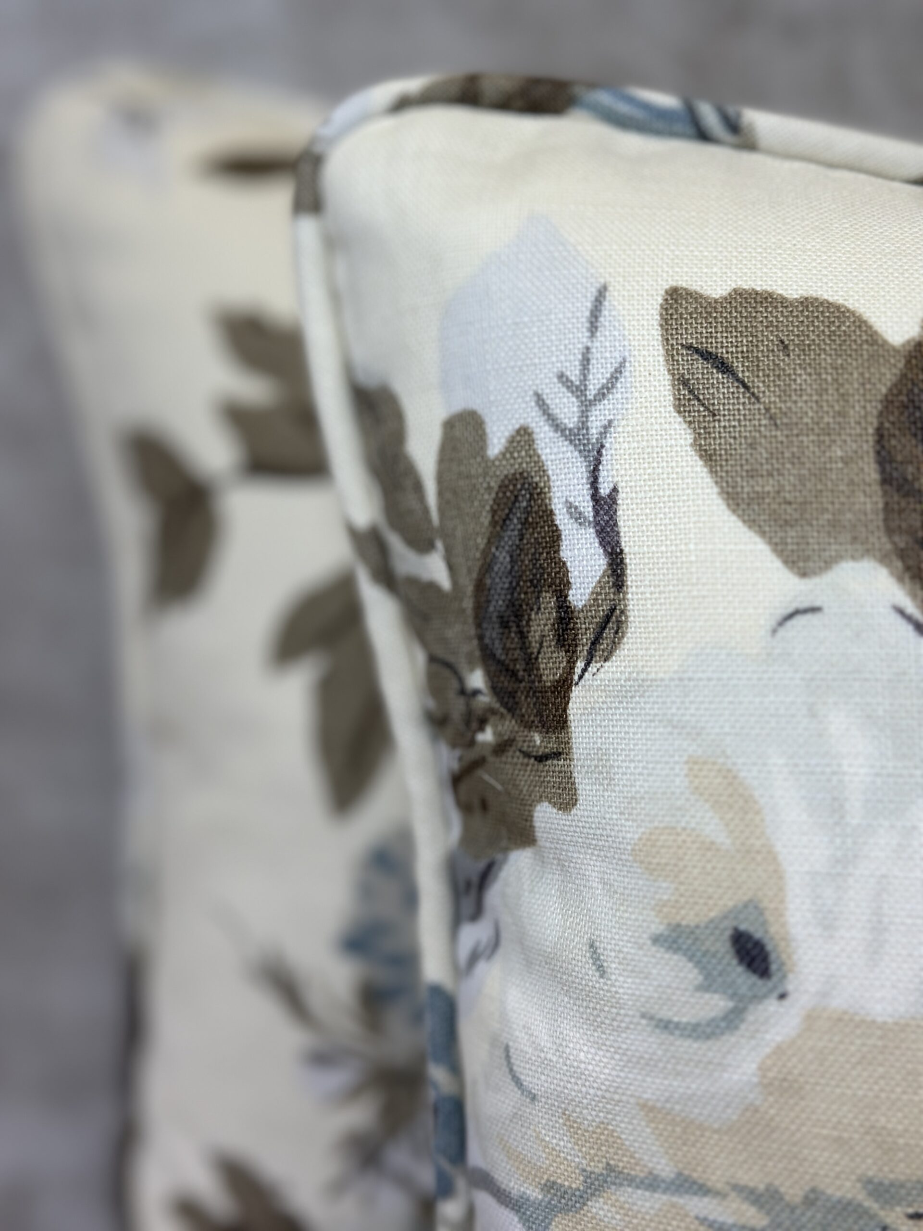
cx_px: 462
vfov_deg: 39.7
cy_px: 616
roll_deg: -0.3
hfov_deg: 30.3
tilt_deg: -16.3
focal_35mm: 48
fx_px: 1706
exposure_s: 1/414
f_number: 1.78
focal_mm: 6.86
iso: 80
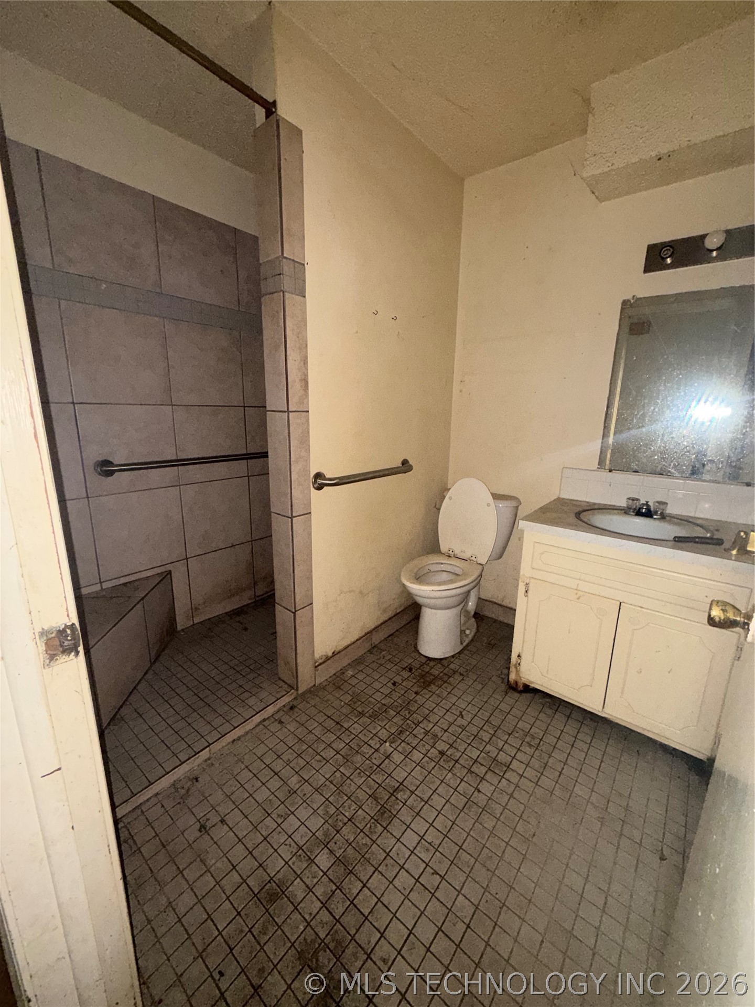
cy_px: 504
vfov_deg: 102.1
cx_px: 378
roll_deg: -1.4
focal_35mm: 14
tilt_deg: -13.1
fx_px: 407
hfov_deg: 85.7
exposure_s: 1/30
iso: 250
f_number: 2.2
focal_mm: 2.22
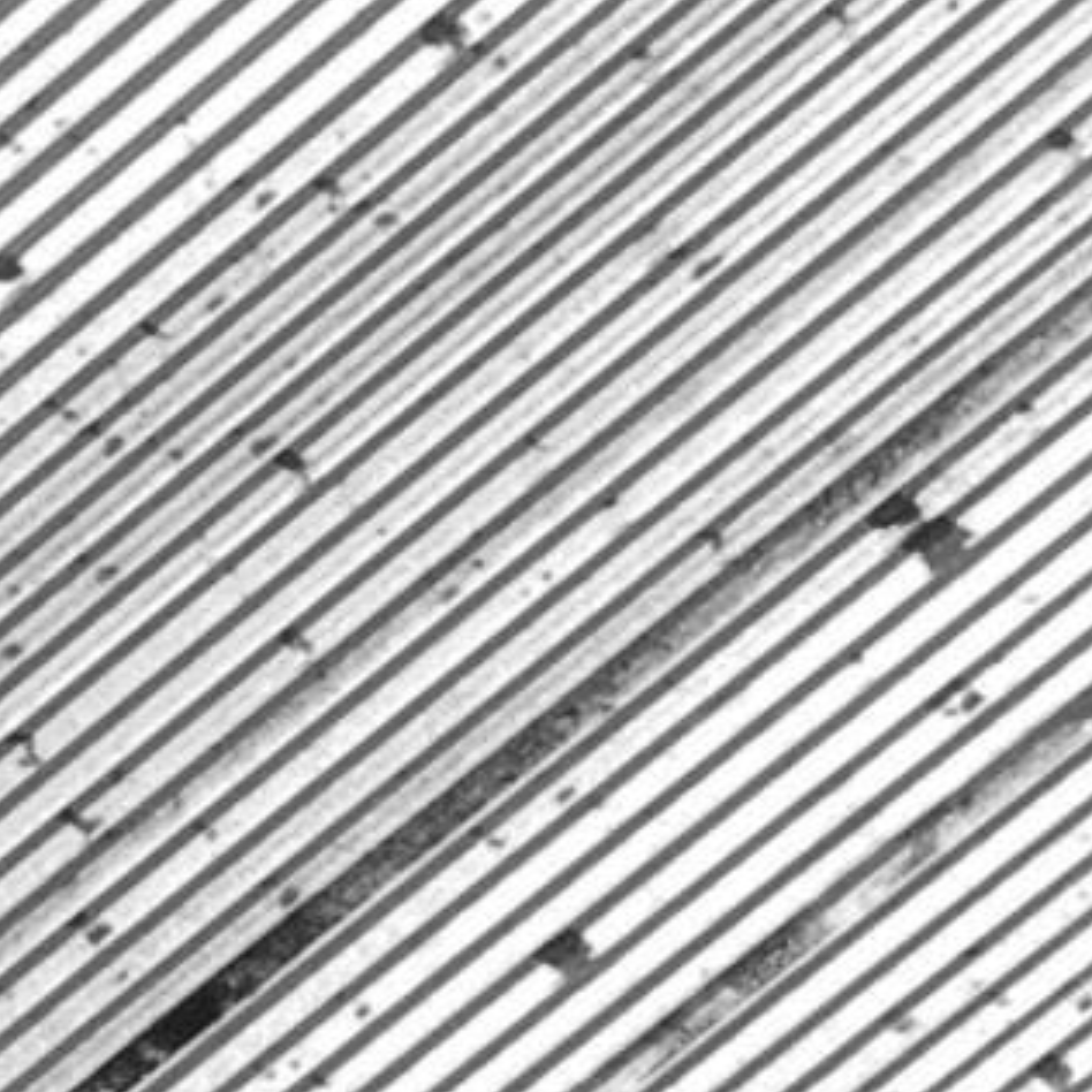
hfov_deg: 3.4
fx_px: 18166
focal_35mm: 509
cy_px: 1742
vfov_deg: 3.4
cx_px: 1704
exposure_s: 1/640
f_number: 13
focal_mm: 42
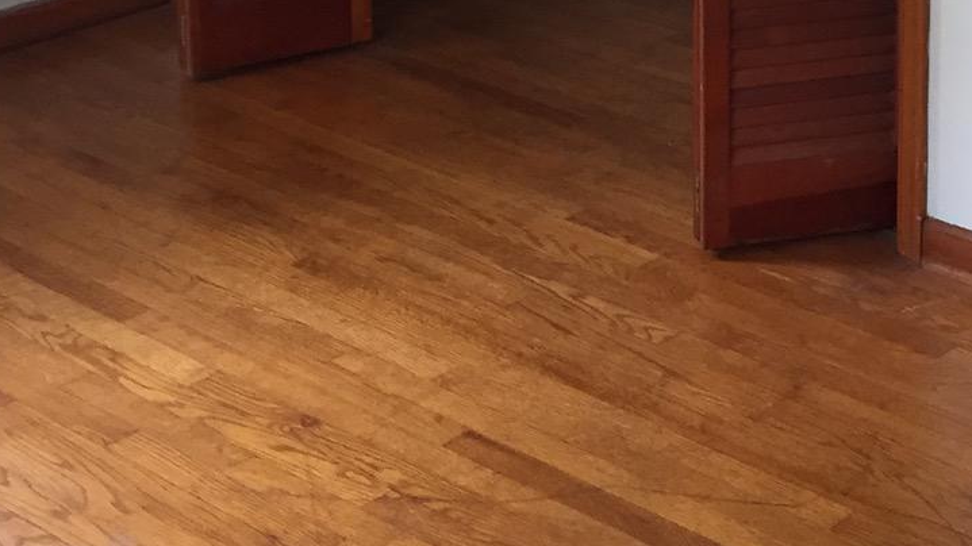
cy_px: -330
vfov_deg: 12.6
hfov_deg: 23.3
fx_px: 2319
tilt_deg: -10.4
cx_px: 807
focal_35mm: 90
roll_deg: -1.2
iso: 80
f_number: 2.2
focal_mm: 4.15
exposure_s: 1/30
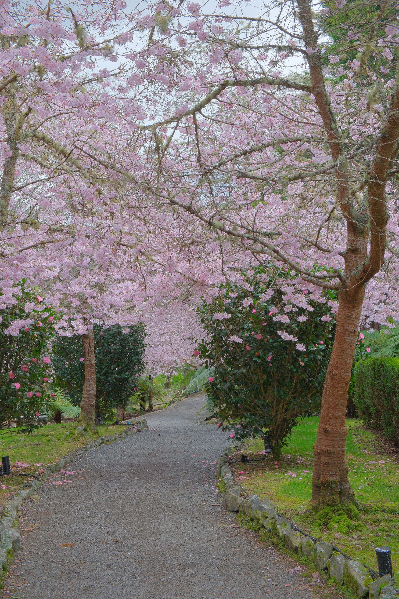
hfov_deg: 27.5
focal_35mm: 49
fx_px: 814
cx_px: 200
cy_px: 300
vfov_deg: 40.3
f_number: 8
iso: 640
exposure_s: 1/150
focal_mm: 32.9
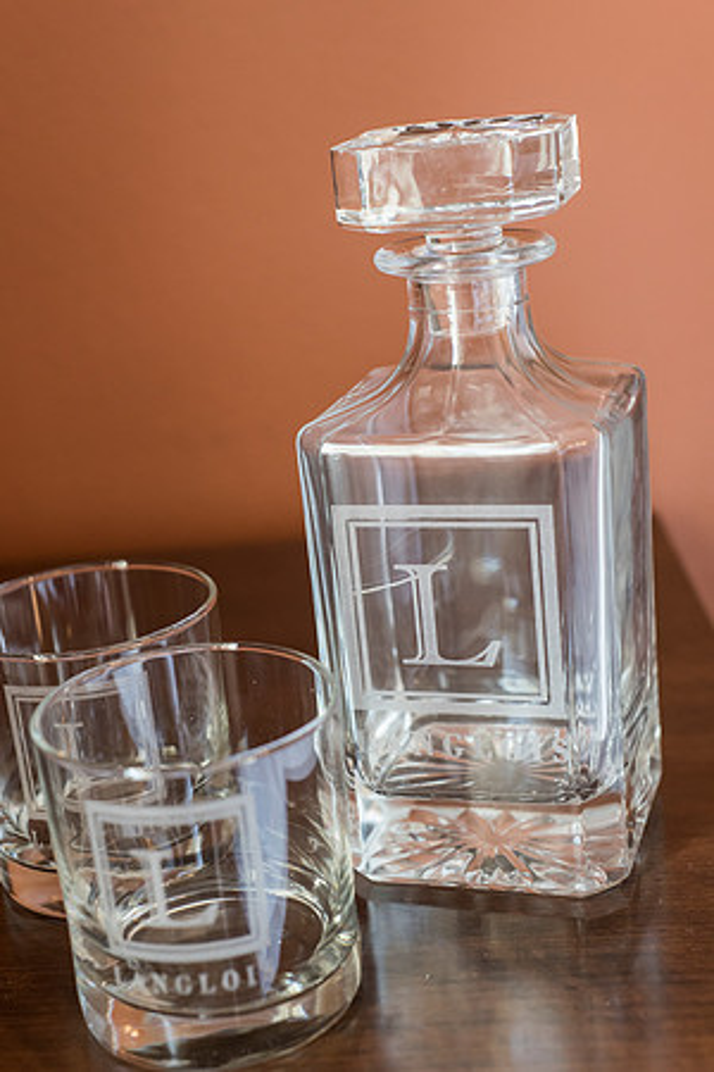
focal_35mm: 50
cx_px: 357
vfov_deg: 39.6
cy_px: 536
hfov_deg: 27.0
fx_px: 1487
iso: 2500
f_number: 4.5
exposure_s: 1/80
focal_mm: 50
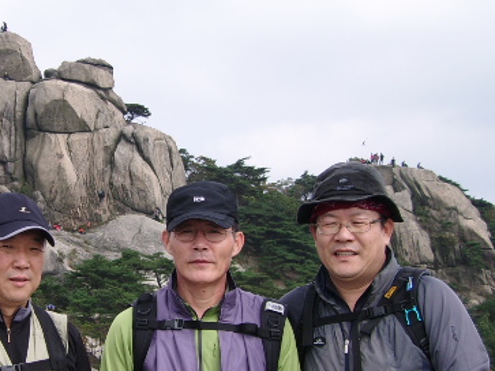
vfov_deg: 15.2
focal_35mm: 97
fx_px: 1387
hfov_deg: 20.0
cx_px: 85
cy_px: 235
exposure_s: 1/594
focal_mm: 9.16
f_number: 3.4
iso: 50
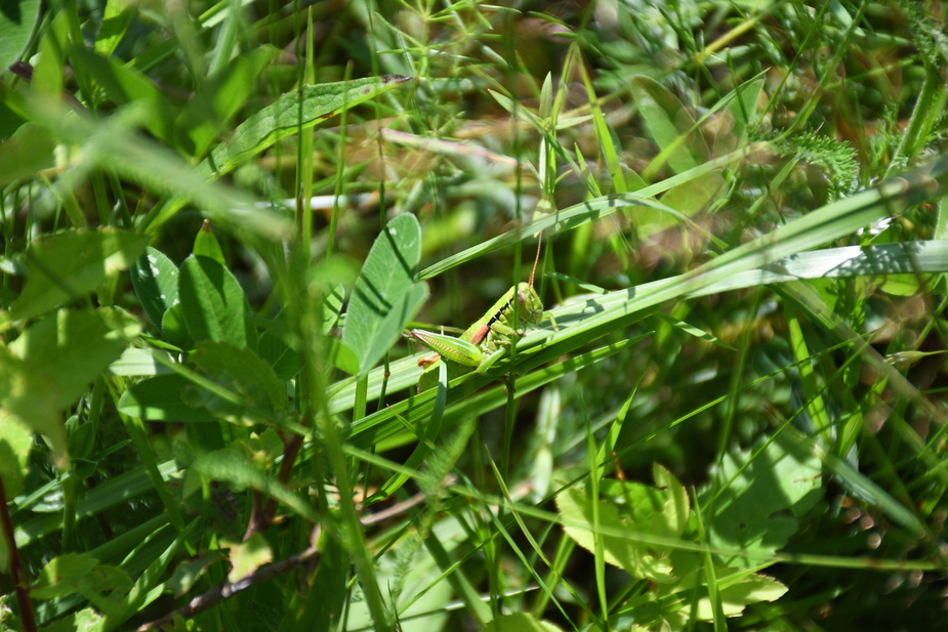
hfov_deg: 9.4
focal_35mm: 218
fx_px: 5741
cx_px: 483
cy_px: 323
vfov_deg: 6.3
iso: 720
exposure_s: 1/1600
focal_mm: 140
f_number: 5.6
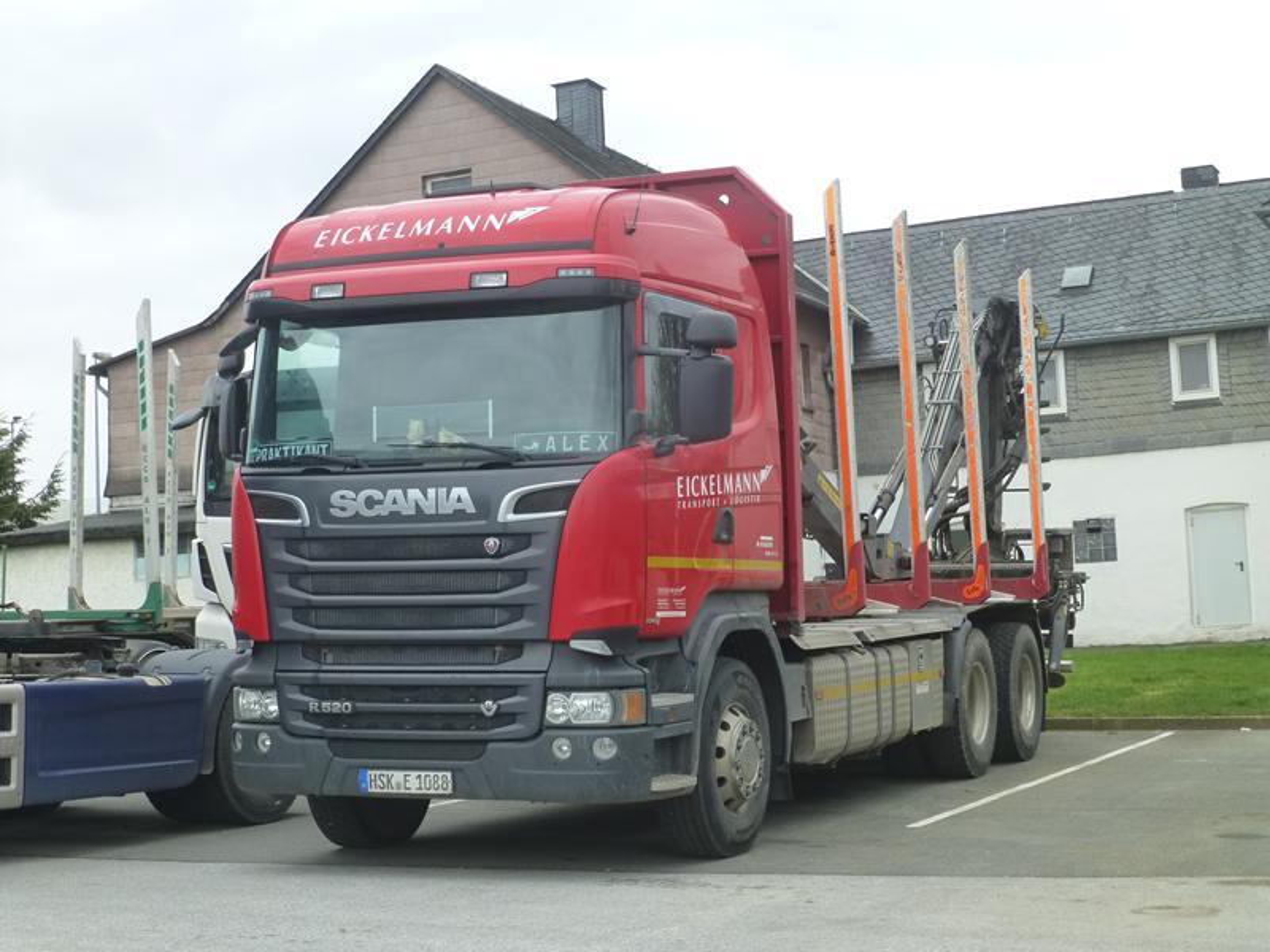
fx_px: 2275
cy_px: 476
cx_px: 635
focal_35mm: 62
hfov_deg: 31.2
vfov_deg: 23.7
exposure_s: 1/160
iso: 160
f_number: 4.8
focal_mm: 11
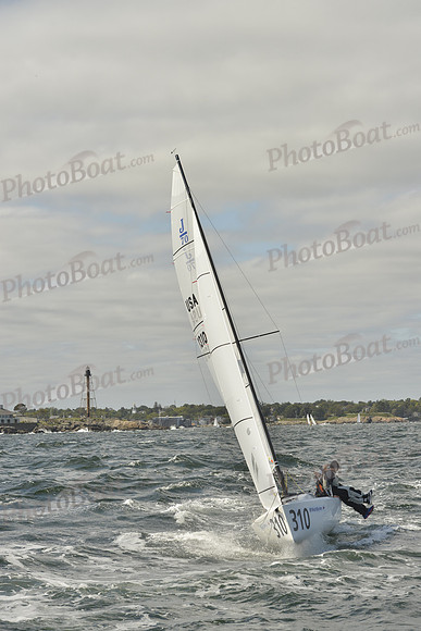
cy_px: 316
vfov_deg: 28.8
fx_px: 1227
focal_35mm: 70
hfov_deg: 19.5
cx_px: 210
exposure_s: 1/1600
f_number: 9
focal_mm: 70
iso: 400
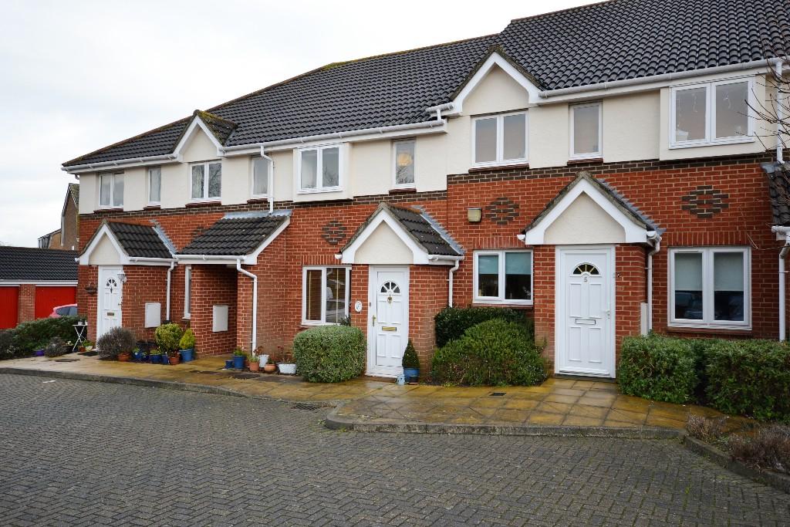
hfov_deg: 67.4
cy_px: 264
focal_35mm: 27
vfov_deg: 47.9
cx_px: 395
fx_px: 593
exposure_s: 1/125
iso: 160
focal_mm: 18
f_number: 5.6
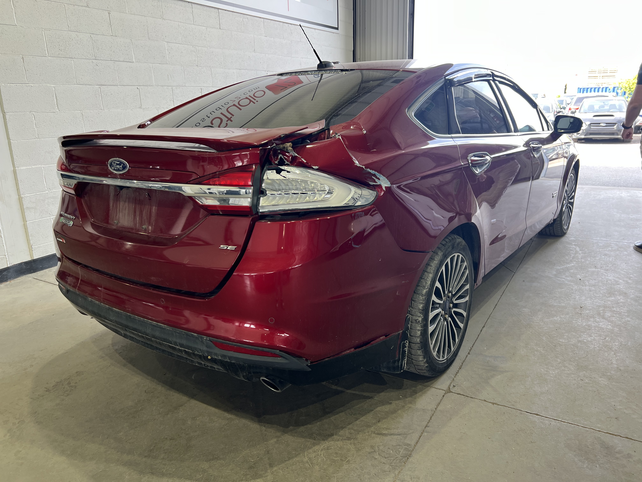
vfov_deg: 53.1
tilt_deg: -15.4
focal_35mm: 26
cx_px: 321
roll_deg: +2.4
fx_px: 482
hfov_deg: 67.3
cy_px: 241
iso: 64
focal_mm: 5.7
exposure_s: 1/121
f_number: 1.5
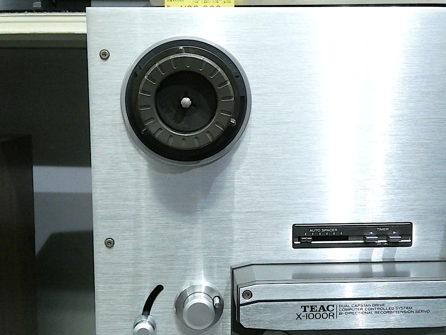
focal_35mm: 57
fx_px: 734
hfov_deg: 33.8
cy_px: 168
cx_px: 223
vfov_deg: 25.7
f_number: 8
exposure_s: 1/25
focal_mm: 10.3
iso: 1600
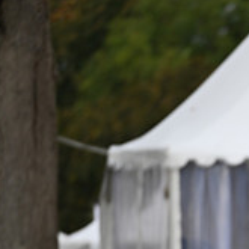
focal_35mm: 1197
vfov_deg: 1.5
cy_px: 290
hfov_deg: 1.5
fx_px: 9741
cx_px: 420
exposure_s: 1/1000
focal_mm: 400
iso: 560
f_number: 4.5
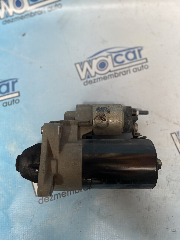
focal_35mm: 26
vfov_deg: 67.3
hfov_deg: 53.1
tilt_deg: -77.2
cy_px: 120
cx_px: 90
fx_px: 180
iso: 125
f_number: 1.6
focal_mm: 5.1
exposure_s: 1/93
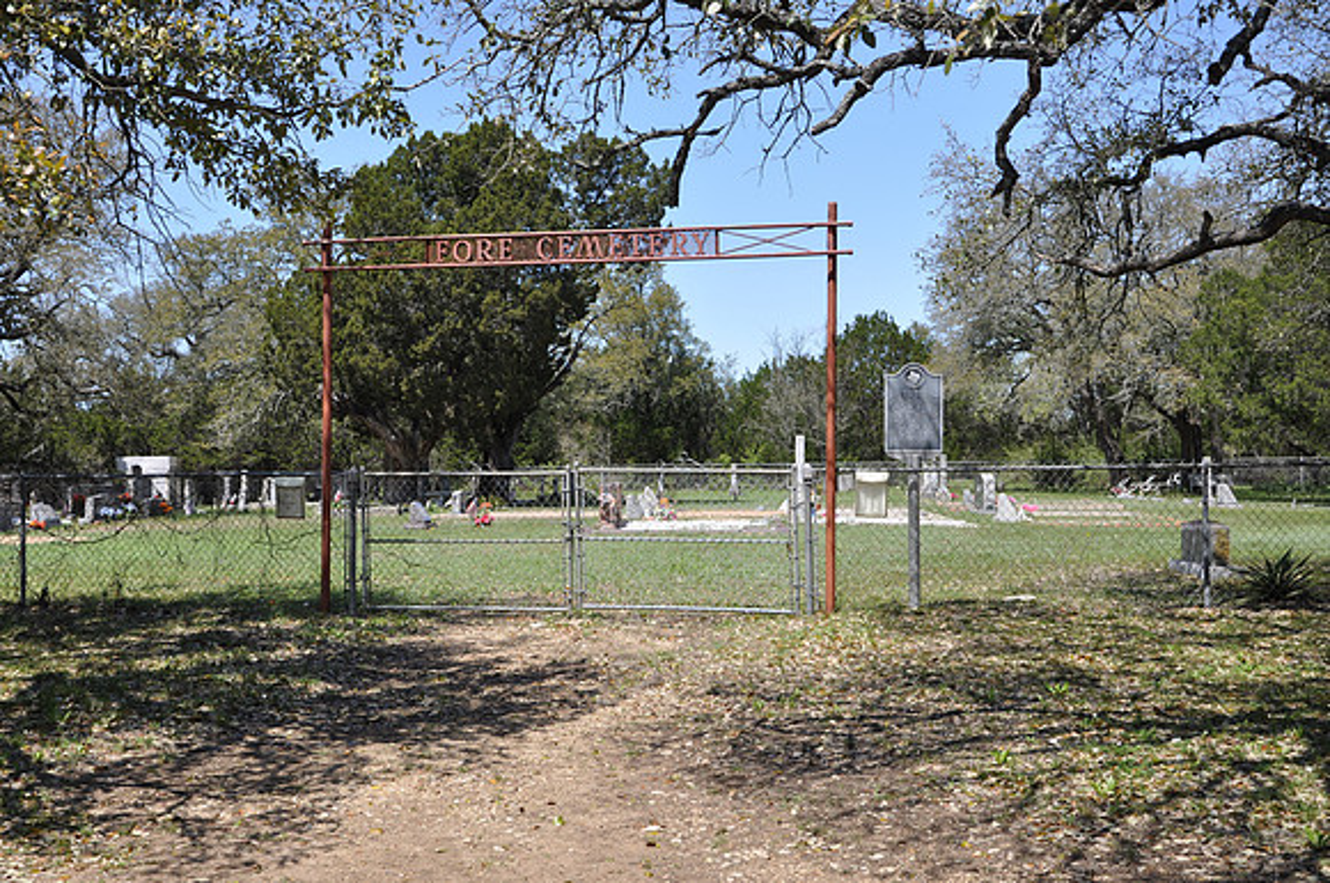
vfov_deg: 31.8
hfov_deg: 46.5
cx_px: 665
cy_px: 442
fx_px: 1549
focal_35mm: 42
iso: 200
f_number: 7.1
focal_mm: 28
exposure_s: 1/200
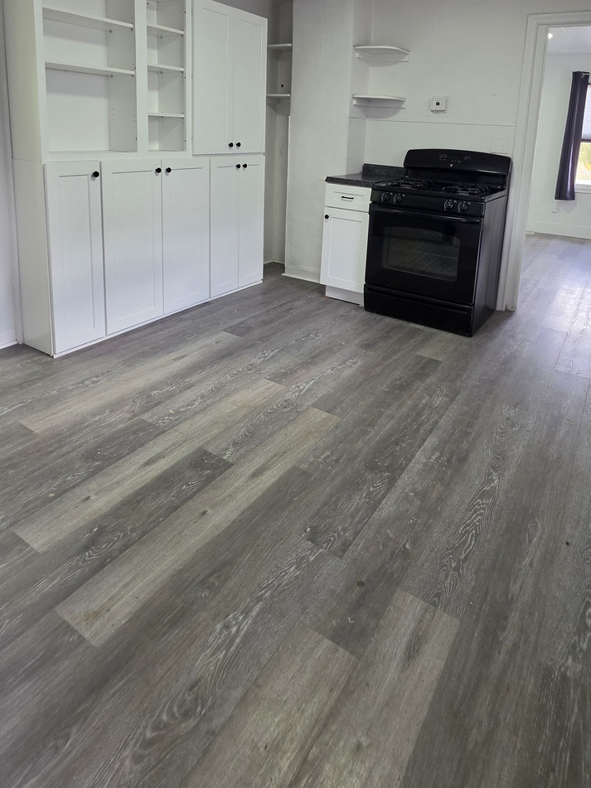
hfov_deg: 63.3
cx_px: 324
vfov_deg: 74.6
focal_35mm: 21
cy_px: 220
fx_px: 478
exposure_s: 1/120
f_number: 1.9
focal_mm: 2.2
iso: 80
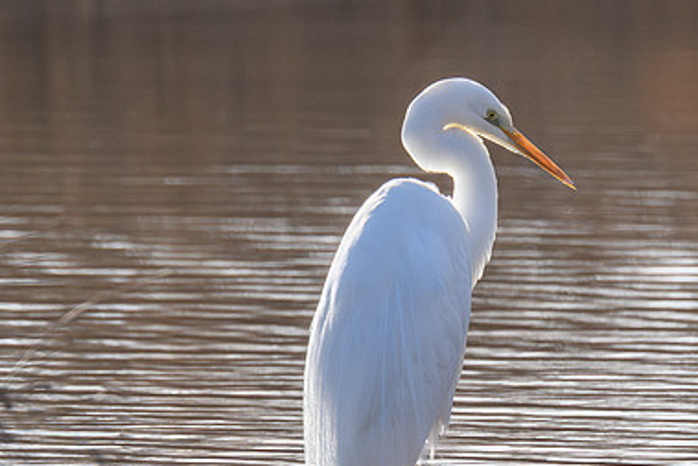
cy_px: 198
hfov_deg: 1.5
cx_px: 612
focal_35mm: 1358
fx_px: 26339
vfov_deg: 1.0
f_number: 8
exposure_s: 1/1600
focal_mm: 400
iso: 720
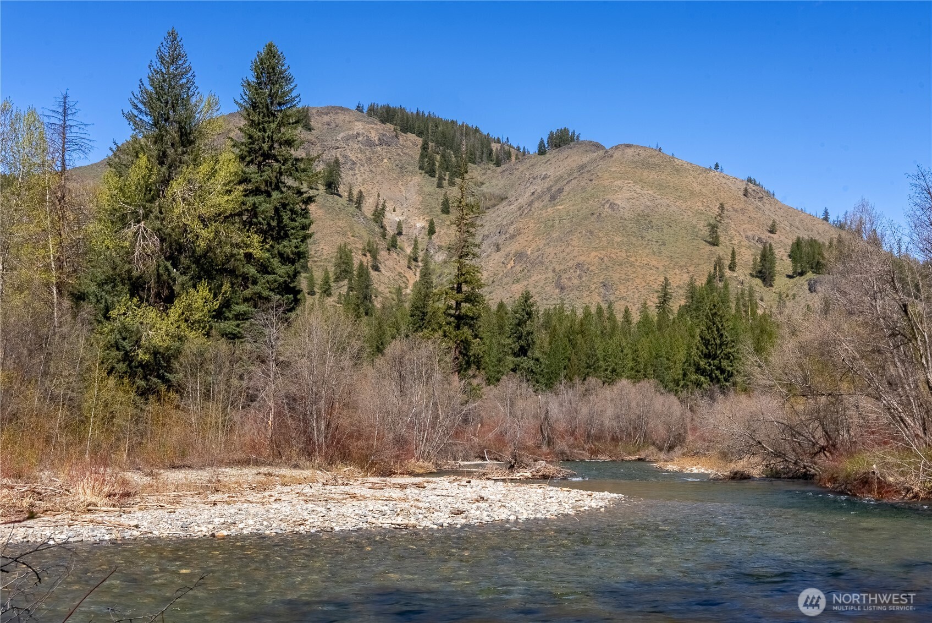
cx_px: 466
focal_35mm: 37
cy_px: 312
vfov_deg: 35.9
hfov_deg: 51.7
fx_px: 961
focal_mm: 37.1
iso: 125
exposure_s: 1/5000
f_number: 14
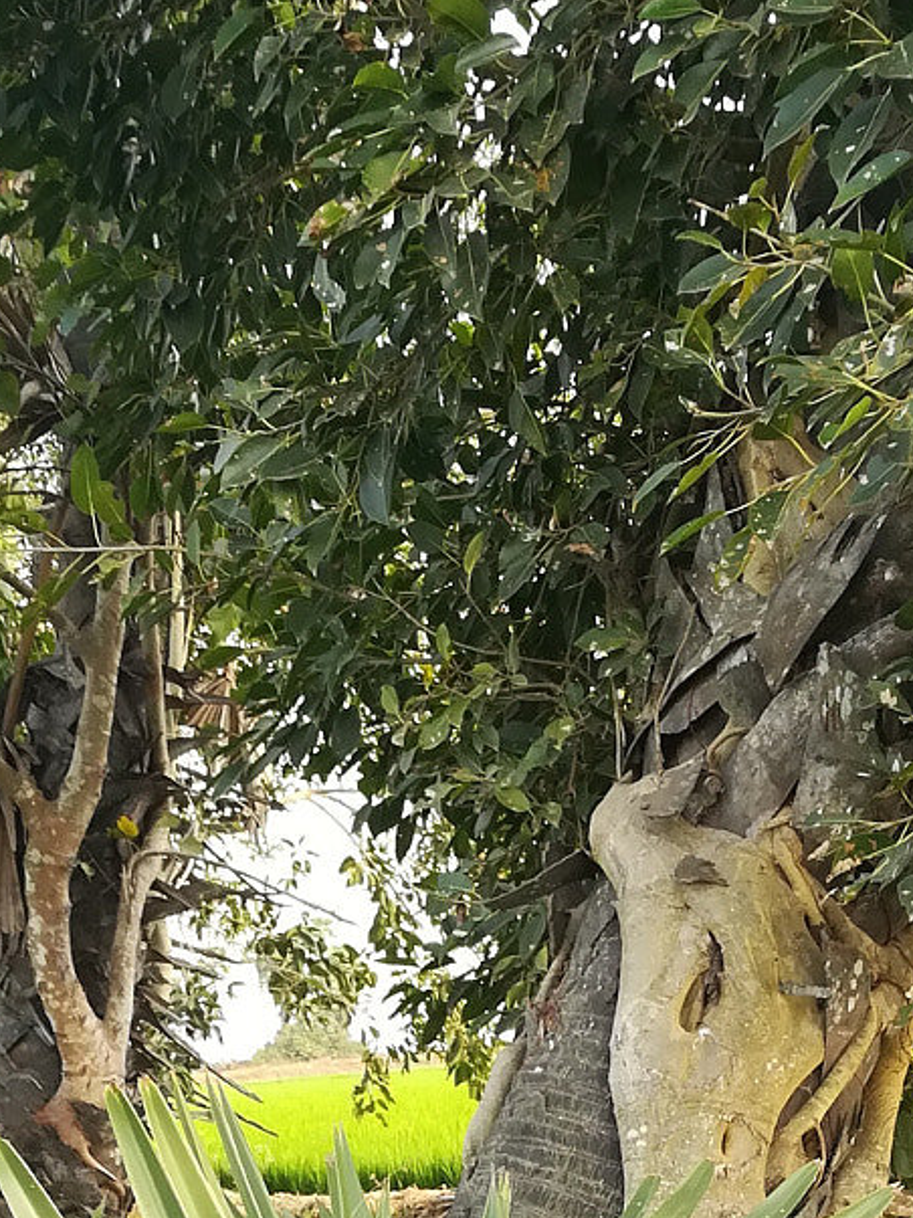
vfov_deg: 26.0
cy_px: 1335
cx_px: 327
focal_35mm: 69
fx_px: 2427
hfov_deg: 21.2
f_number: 2.2
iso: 50
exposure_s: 1/101
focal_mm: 3.83
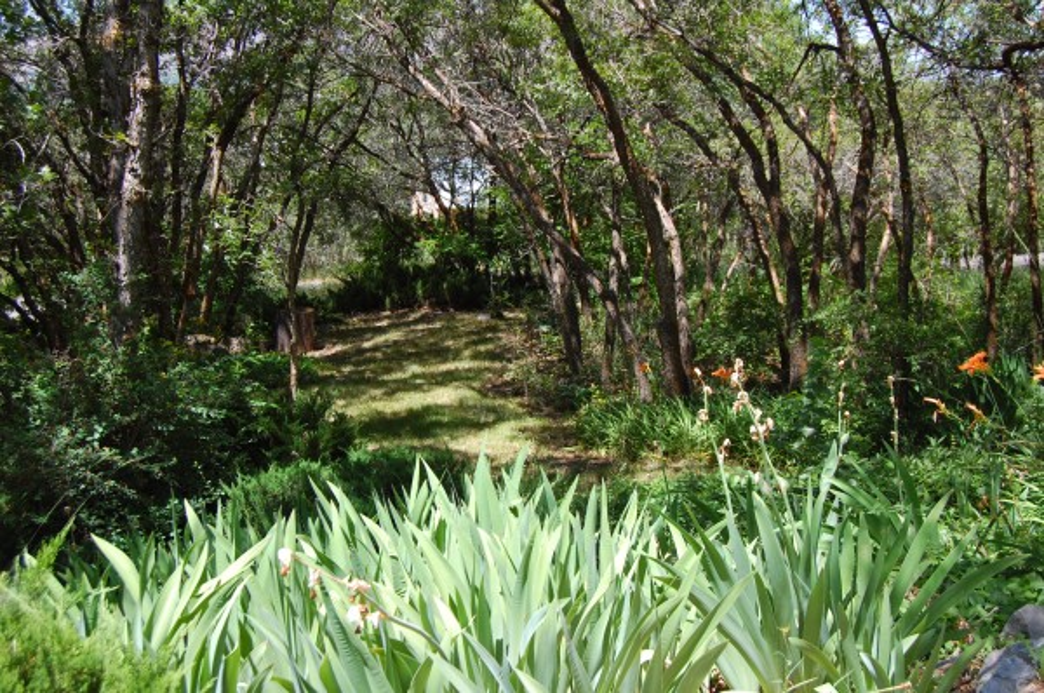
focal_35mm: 39
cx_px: 522
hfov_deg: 49.6
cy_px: 346
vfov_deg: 34.1
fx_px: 1129
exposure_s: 1/200
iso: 200
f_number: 7.1
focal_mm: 26
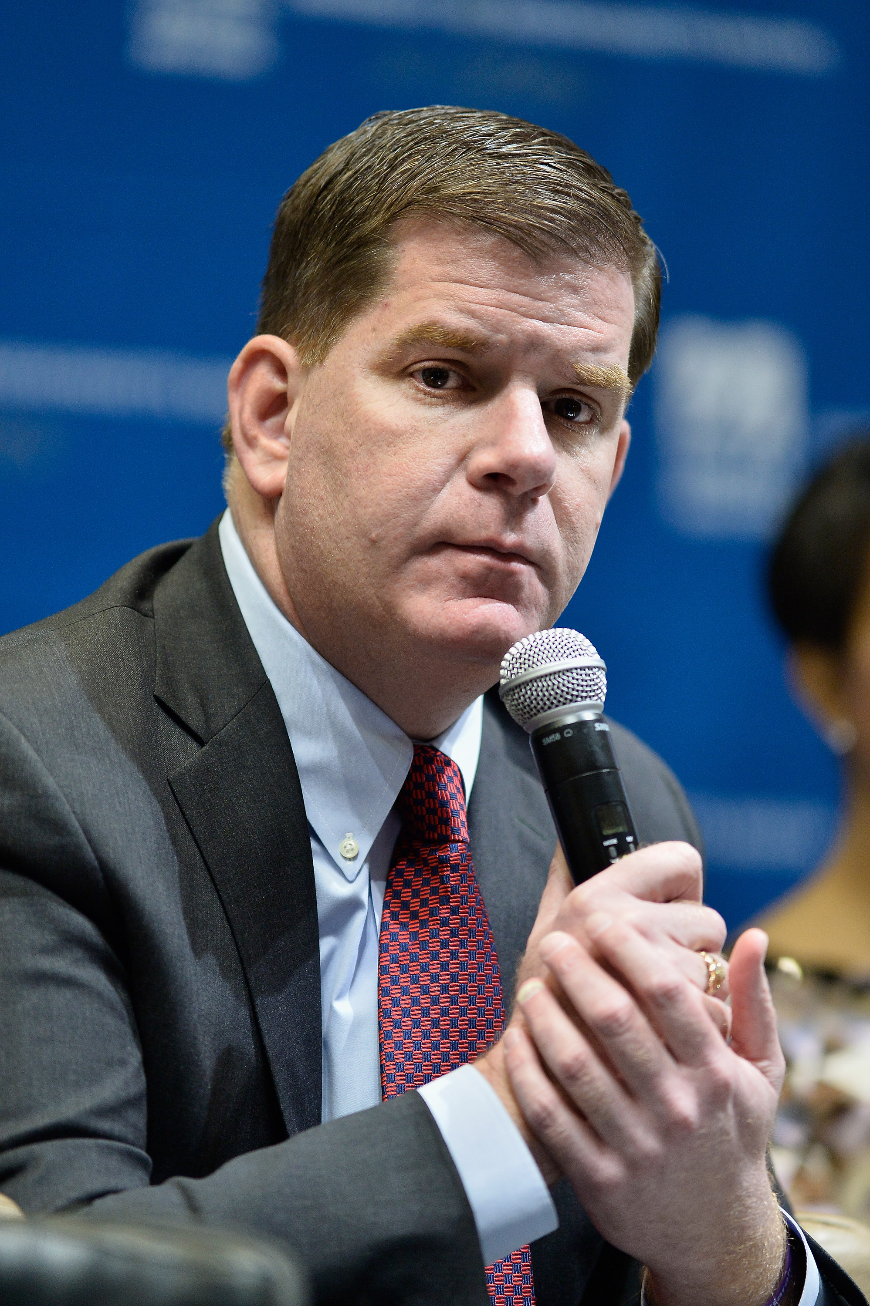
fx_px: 10885
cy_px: 653
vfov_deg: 6.9
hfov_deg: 4.6
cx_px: 435
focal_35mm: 300
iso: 2500
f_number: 3.2
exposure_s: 1/160
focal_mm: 300
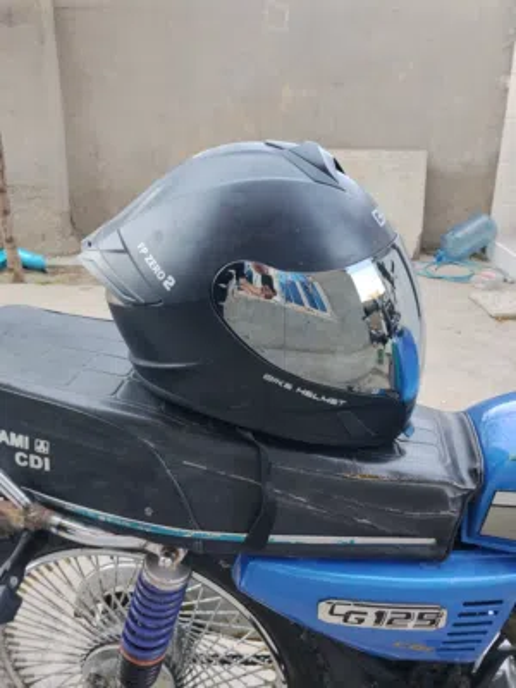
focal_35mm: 29
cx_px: 258
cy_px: 344
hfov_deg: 48.2
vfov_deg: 61.7
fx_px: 576
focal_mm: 4.22
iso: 50
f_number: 1.8
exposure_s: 1/103
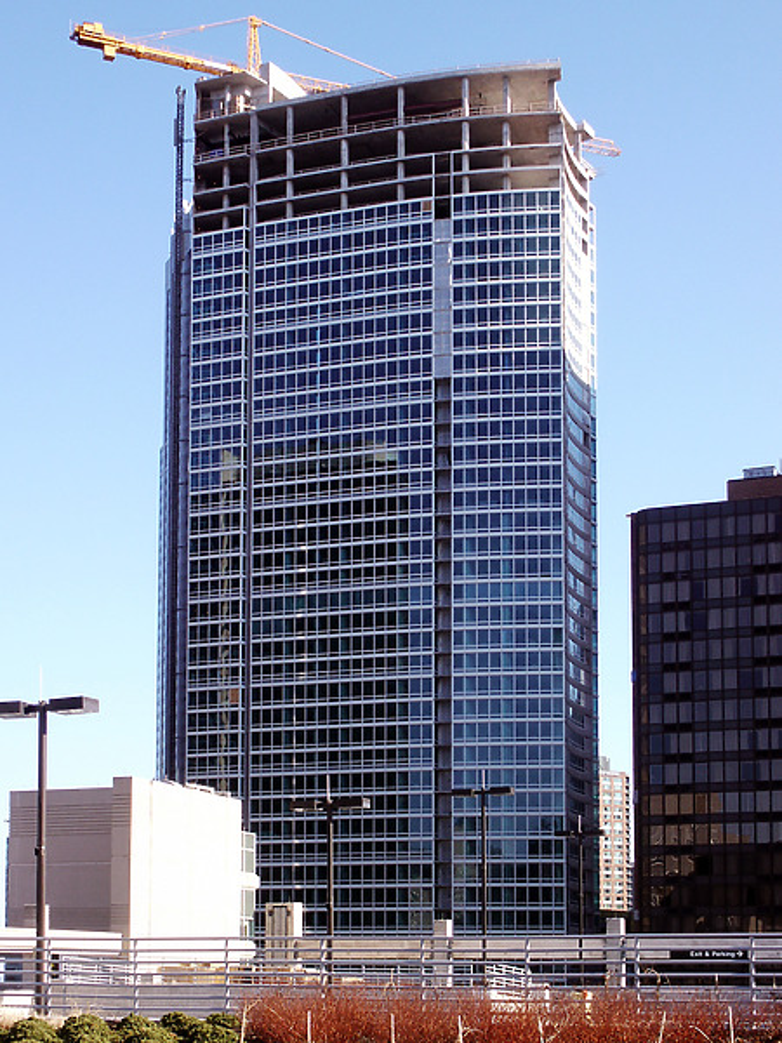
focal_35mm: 50
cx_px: 391
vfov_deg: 38.2
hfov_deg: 29.1
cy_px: 522
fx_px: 1506
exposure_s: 1/90
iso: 64
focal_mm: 10.44
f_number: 8
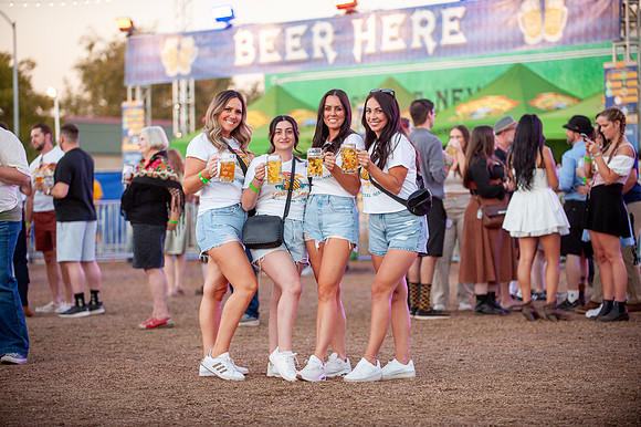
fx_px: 2135
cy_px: 214
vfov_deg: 11.4
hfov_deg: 17.1
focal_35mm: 120
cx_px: 320
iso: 640
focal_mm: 120
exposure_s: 1/250
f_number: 2.8
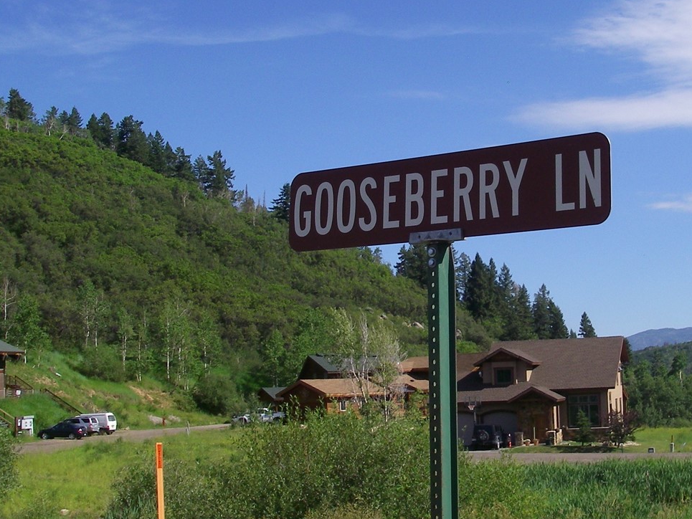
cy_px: 219
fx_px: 1260
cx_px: 454
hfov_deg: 30.5
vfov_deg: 23.3
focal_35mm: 63
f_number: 6.6
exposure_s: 1/250
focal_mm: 6.3
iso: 64
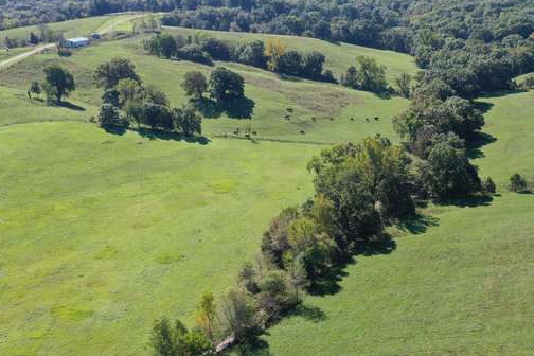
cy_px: 255
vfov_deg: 26.7
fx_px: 742
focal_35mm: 50
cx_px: 434
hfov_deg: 38.0
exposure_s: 1/320
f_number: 5
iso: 100
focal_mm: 10.26
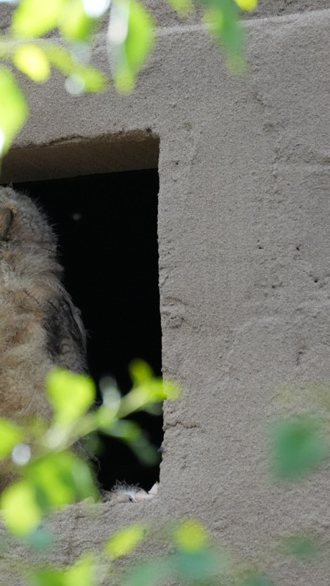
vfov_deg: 3.0
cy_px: 293
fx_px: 11027
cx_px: 28
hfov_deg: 1.7
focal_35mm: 709
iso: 3200
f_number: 8
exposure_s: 1/500
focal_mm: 300
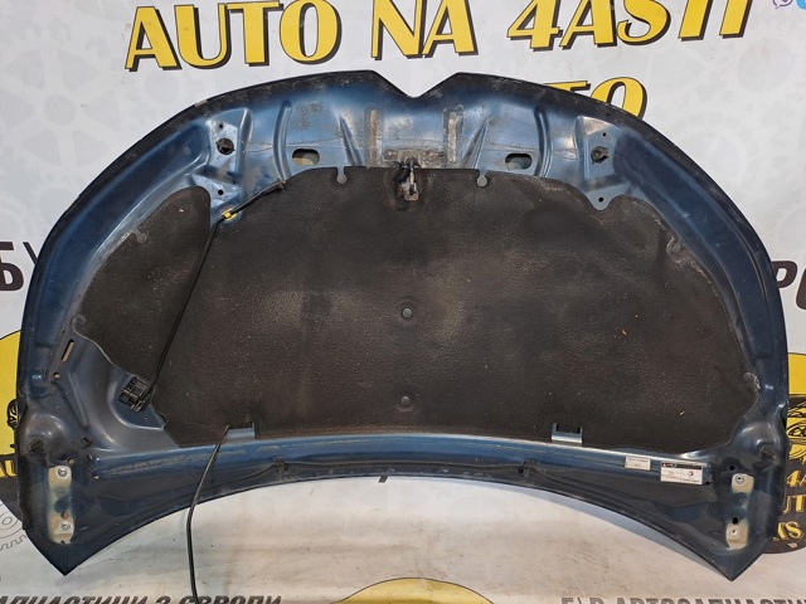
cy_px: 302
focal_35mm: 25
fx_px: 582
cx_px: 403
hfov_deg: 69.4
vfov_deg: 54.9
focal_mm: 4.65
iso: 80
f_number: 1.8
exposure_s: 1/50
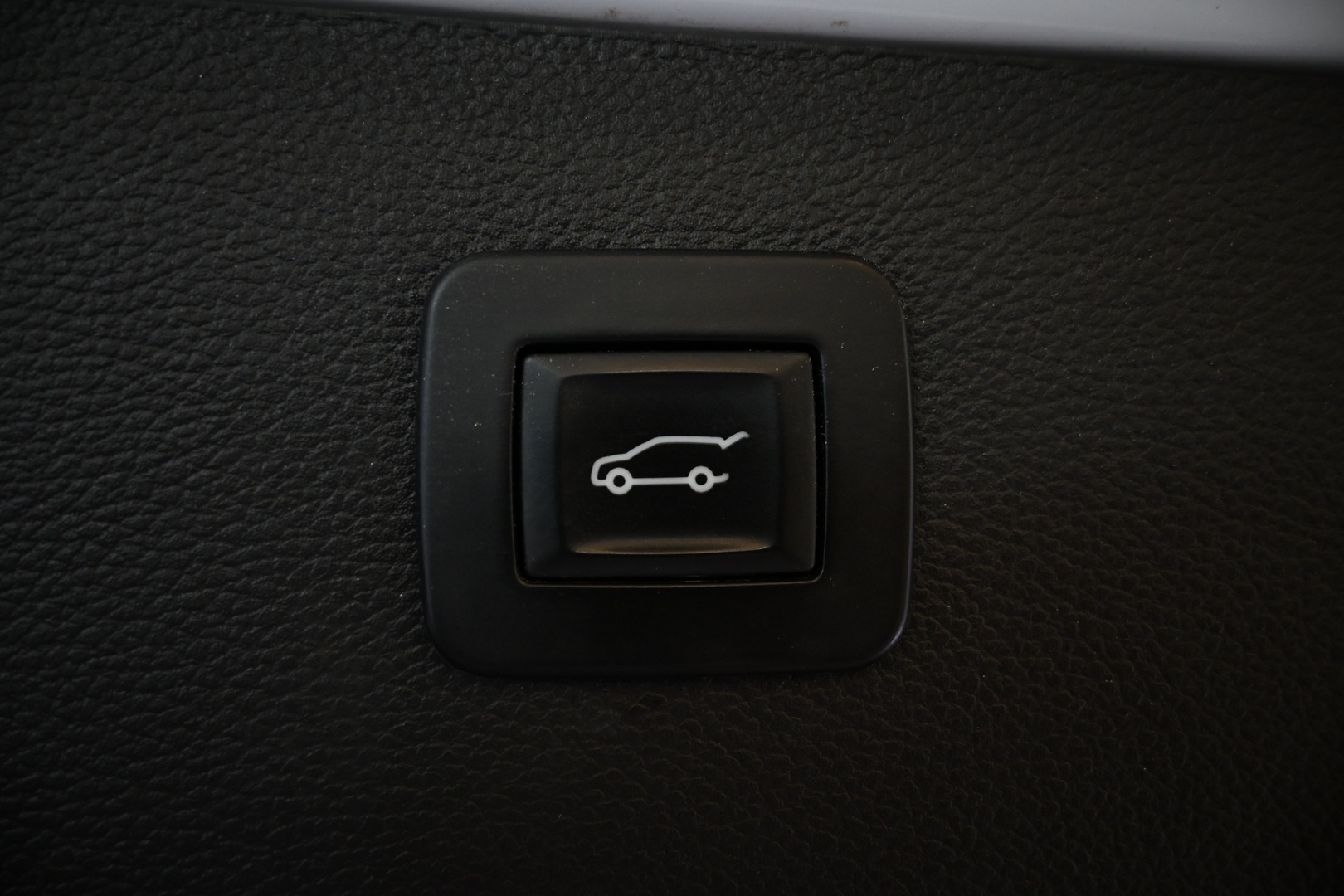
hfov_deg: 53.1
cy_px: 448
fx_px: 1344
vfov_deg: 36.9
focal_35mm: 36
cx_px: 672
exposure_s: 1/40
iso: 1100
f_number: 4.2
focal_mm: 24
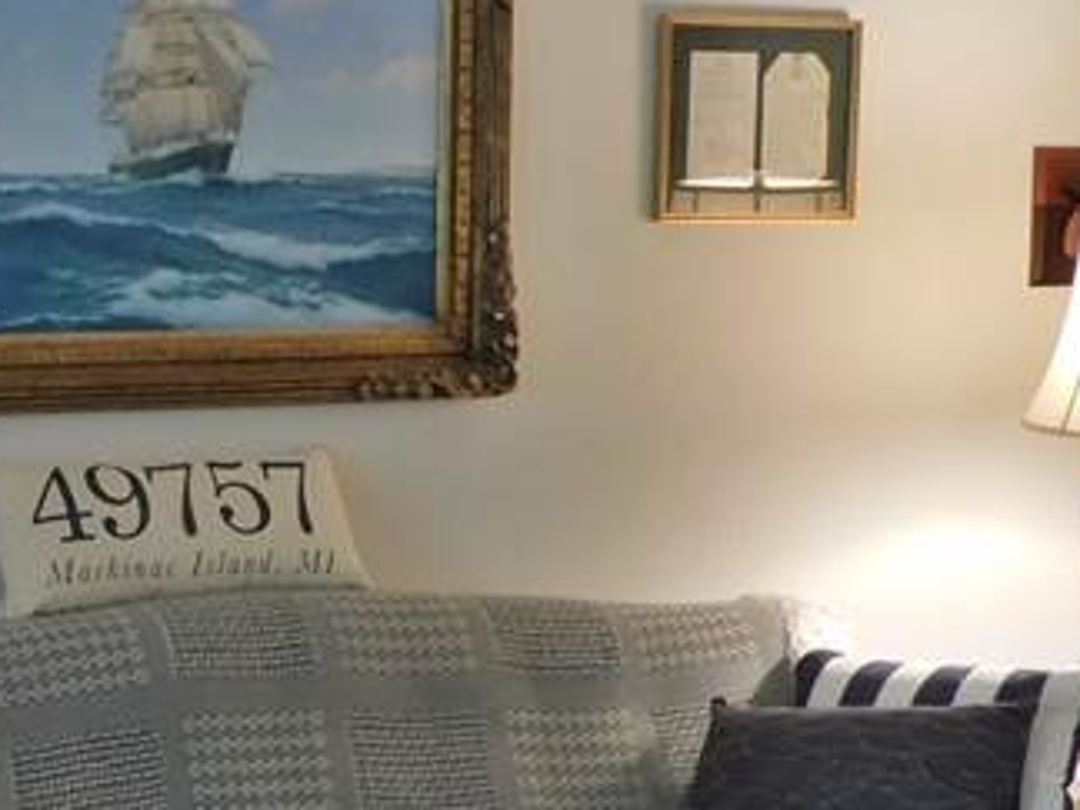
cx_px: -47
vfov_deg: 16.2
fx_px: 2839
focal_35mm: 91
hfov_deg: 20.7
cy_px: 467
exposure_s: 1/25
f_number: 3
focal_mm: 4
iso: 400
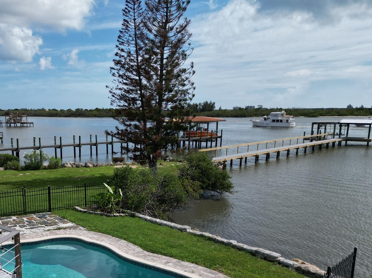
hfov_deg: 49.0
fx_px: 398
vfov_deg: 37.9
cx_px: 115
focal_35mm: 37
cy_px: 199
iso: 140
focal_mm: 6.72
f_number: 1.7
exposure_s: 1/6000
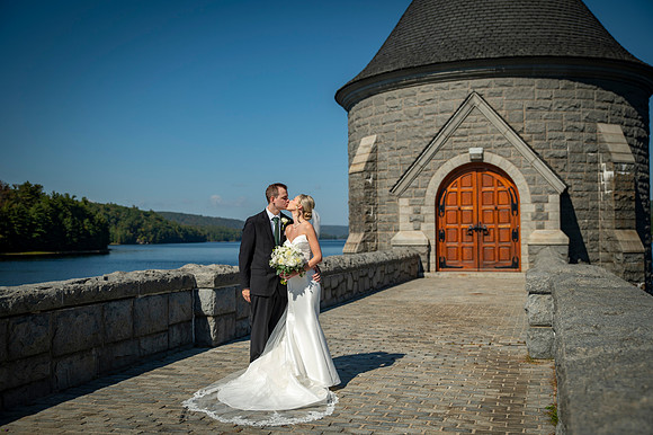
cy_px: 218
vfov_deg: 33.4
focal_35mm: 40
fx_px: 724
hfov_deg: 48.6
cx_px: 326
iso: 80
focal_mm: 38
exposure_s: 1/3200
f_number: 2.8
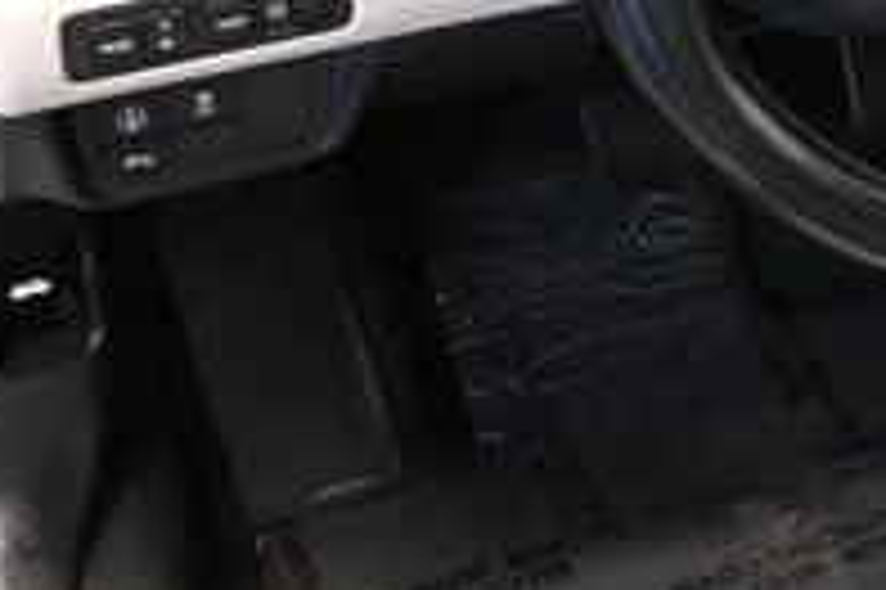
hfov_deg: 19.3
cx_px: 1264
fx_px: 2331
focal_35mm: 95
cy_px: 23
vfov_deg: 14.2
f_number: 3.8
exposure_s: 1/60
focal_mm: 19.5
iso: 4500
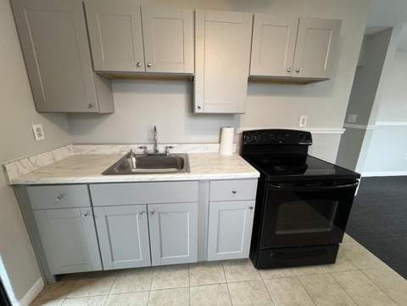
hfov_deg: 106.2
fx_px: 153
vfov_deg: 89.9
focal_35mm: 13
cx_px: 204
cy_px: 153
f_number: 1.8
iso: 160
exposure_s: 1/120
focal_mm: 1.57
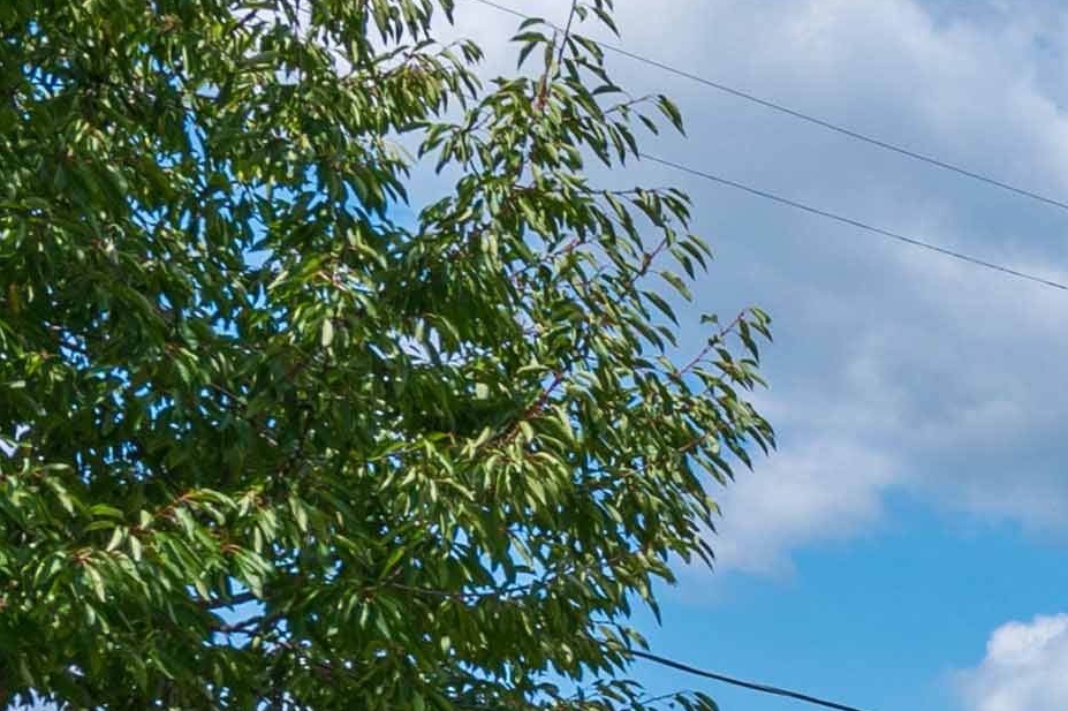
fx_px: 3677
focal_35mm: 124
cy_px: 1438
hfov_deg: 13.9
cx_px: 2174
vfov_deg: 10.2
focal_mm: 19
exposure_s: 1/500
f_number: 9
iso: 100
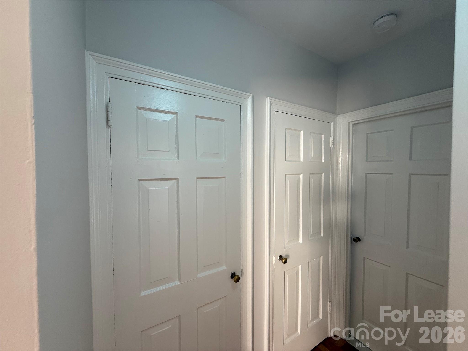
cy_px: 176
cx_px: 234
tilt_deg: -1.5
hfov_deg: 102.1
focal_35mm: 14
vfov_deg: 85.7
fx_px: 189
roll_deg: +0.2
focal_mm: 2.22
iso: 200
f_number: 2.2
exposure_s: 1/60
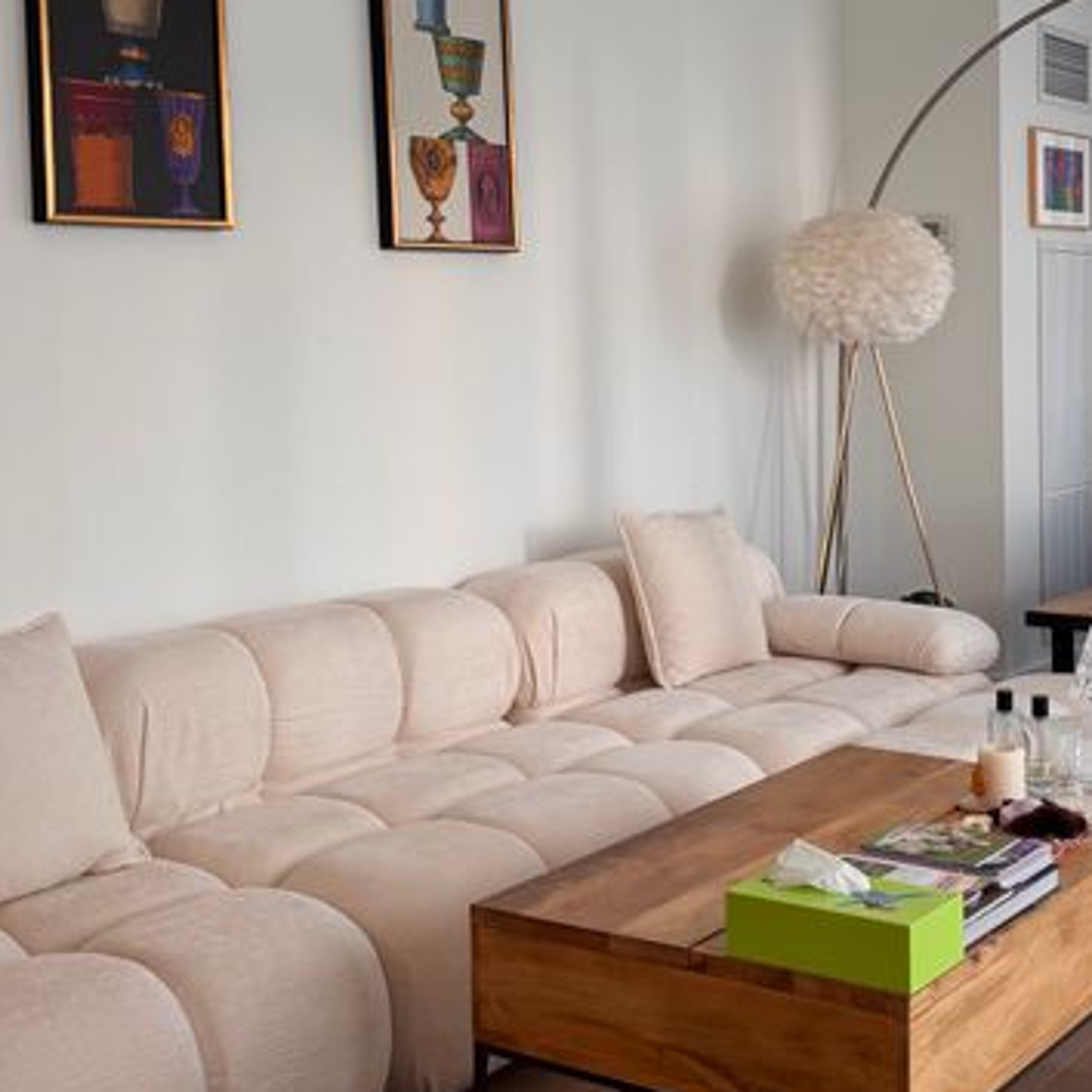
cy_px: 386
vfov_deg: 35.1
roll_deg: +0.9
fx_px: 1713
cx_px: 873
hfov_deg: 34.3
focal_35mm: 48
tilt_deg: -1.9
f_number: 1.78
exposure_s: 1/120
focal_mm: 6.76
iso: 100
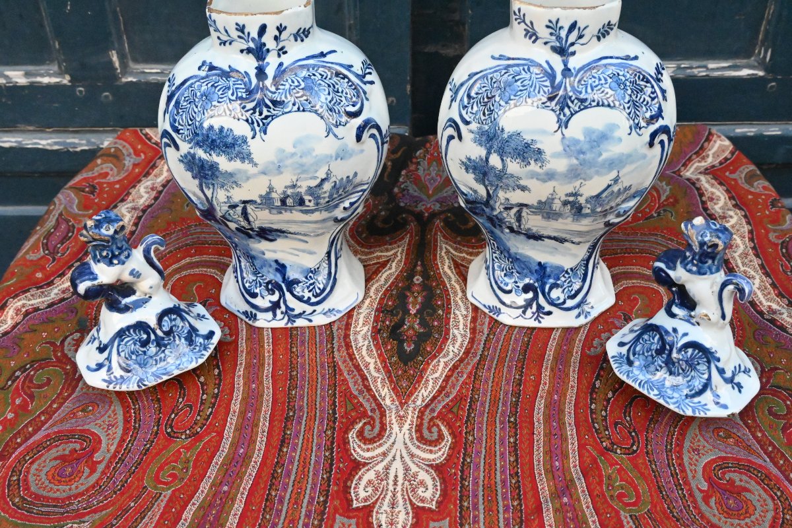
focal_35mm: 38
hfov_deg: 50.4
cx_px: 396
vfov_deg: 34.8
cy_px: 264
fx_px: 841
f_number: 6.3
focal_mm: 25.5
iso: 12800
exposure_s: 1/4000
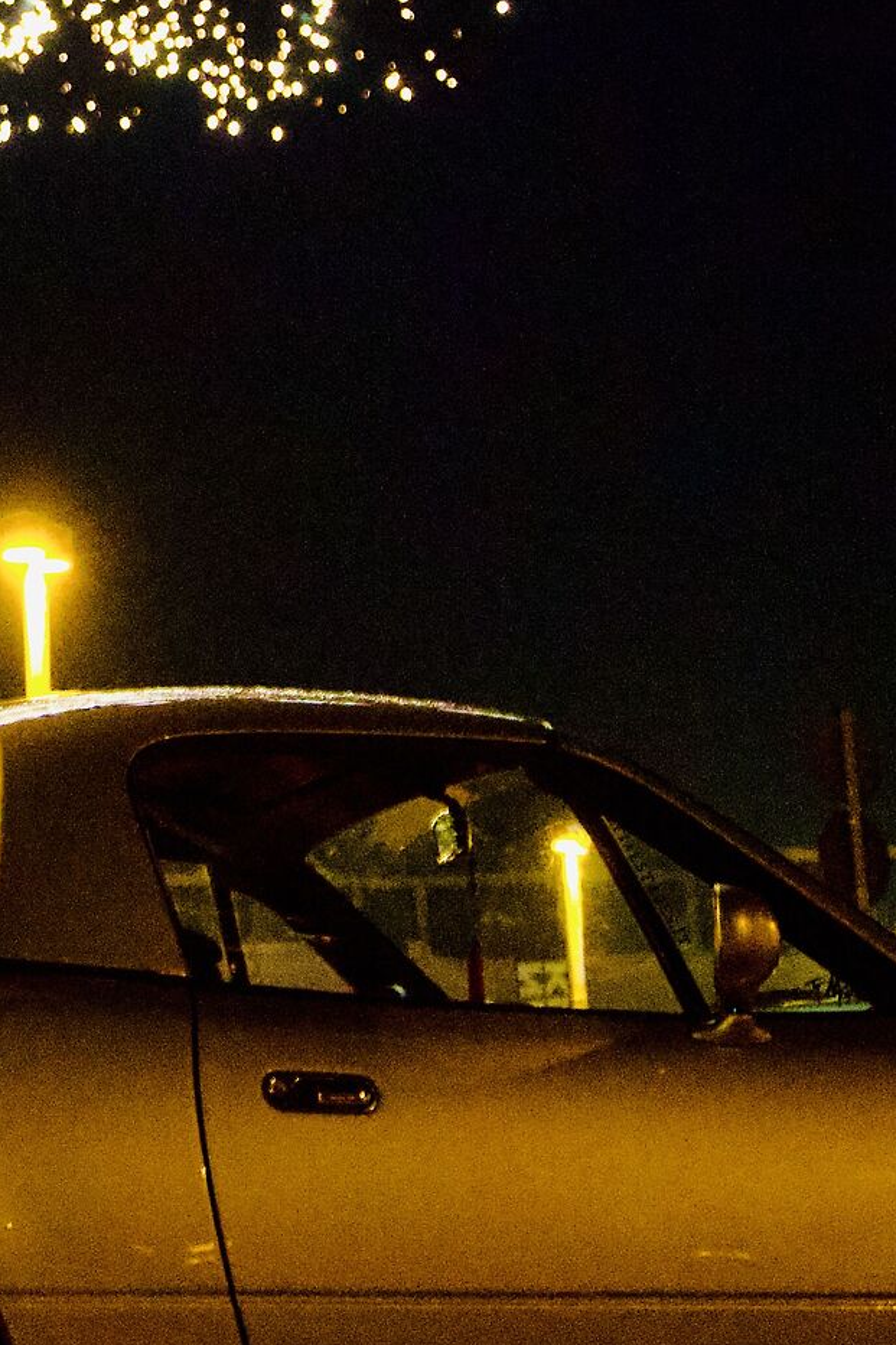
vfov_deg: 23.3
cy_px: 149
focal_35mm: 85
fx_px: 3174
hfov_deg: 15.3
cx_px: -255
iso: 6400
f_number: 4
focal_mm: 22
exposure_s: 1/50
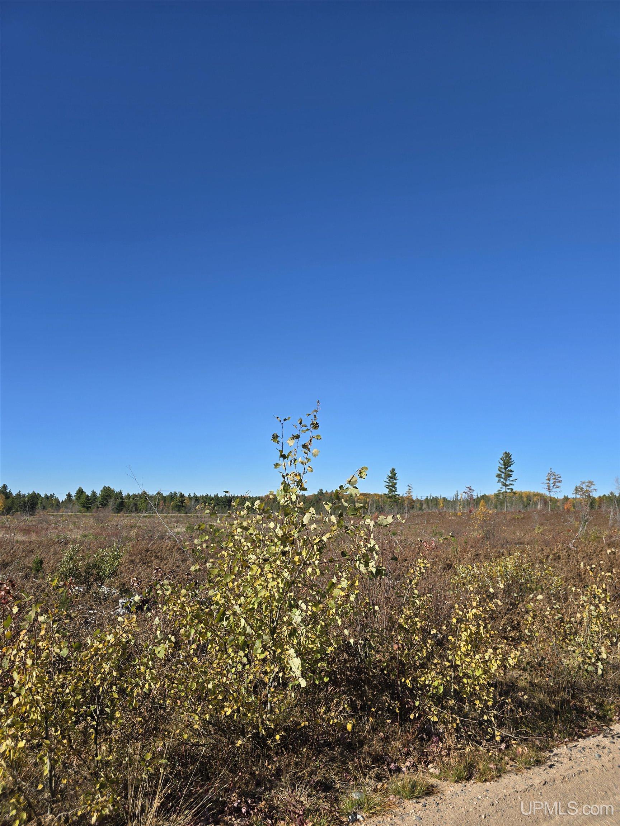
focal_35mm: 23
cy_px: 413
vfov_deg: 73.9
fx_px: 549
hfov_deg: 58.9
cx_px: 310
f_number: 1.7
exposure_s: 1/871
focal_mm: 6.3
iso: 12
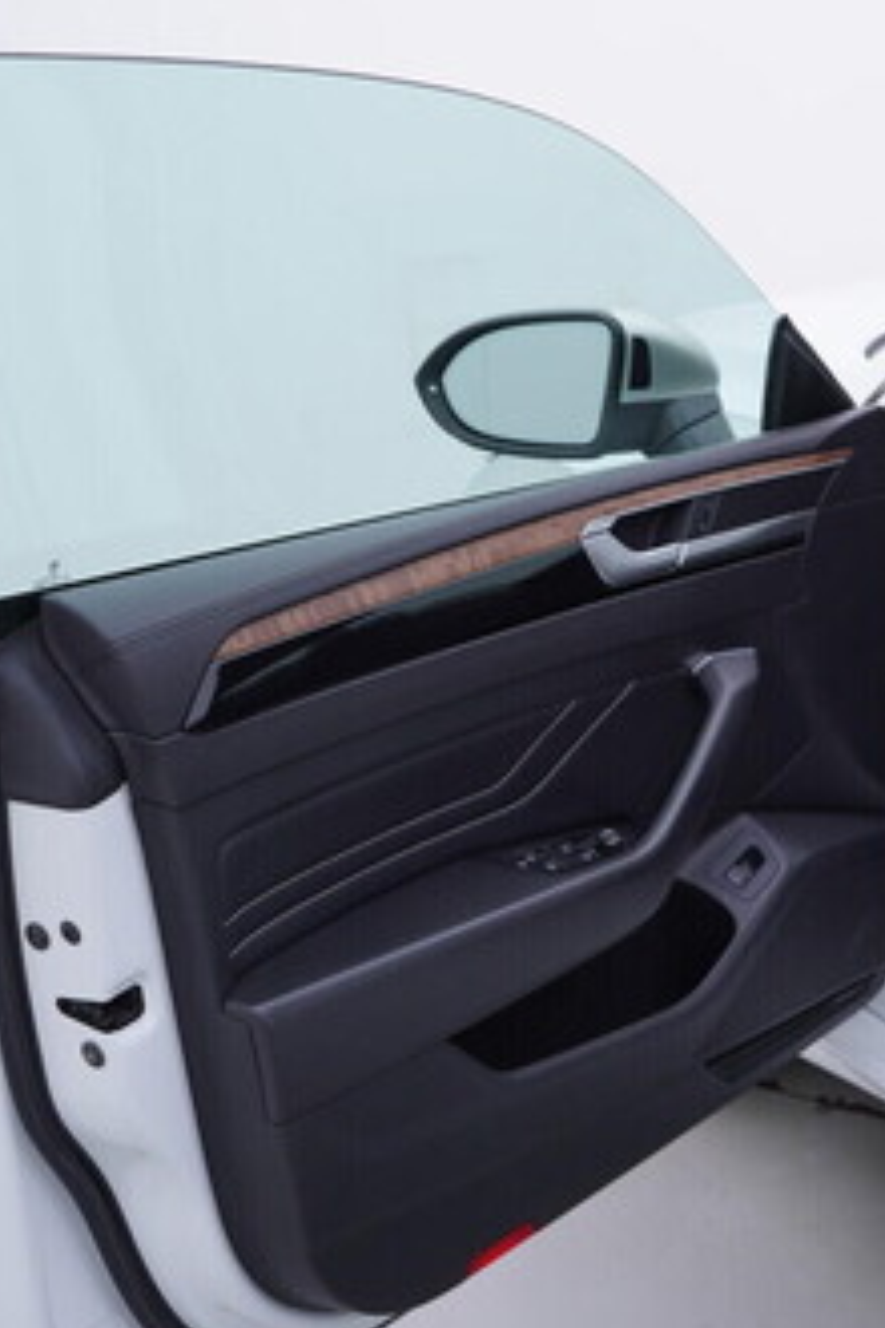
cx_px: 865
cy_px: 666
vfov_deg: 33.4
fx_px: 2212
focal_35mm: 60
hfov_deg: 21.9
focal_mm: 24
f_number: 3.5
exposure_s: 1/60
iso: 125
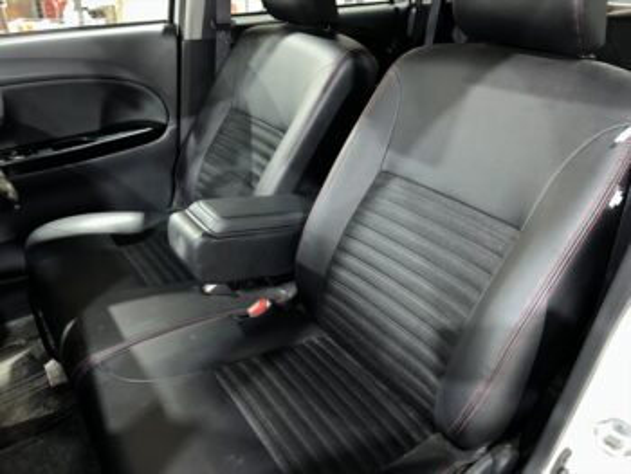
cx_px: 316
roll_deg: -1.3
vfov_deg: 53.1
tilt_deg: -28.3
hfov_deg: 67.3
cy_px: 237
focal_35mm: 26
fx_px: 474
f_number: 1.5
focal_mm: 5.7
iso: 100
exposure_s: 1/5
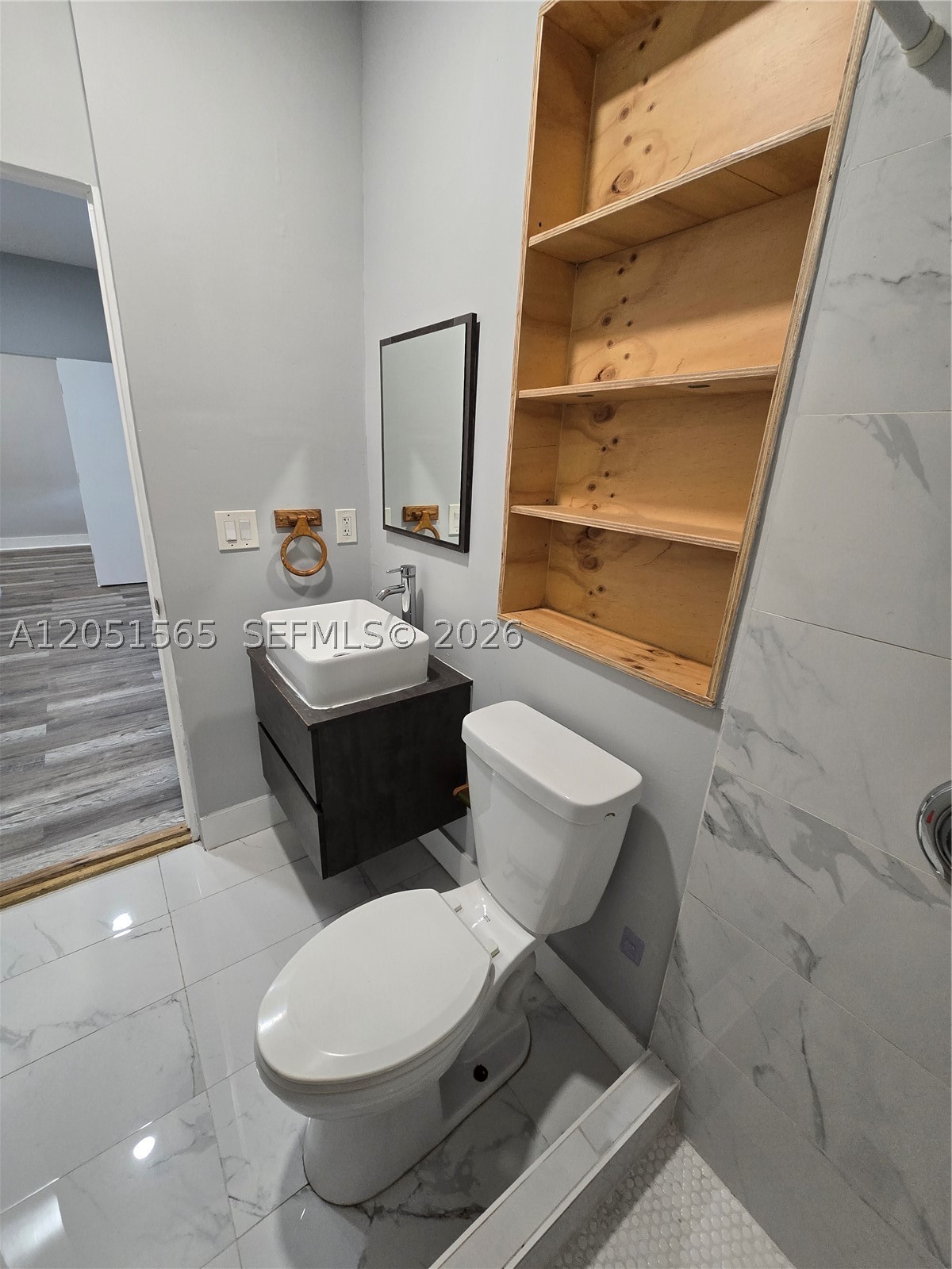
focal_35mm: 13
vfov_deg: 106.2
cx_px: 476
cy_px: 634
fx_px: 477
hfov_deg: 89.9
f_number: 2.2
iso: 250
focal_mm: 2.2
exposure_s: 1/60
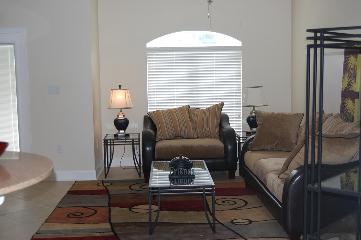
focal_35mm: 48
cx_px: 180
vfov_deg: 28.0
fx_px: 481
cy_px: 120
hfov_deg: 41.1
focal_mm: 32
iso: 400
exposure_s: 1/60
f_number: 4.5
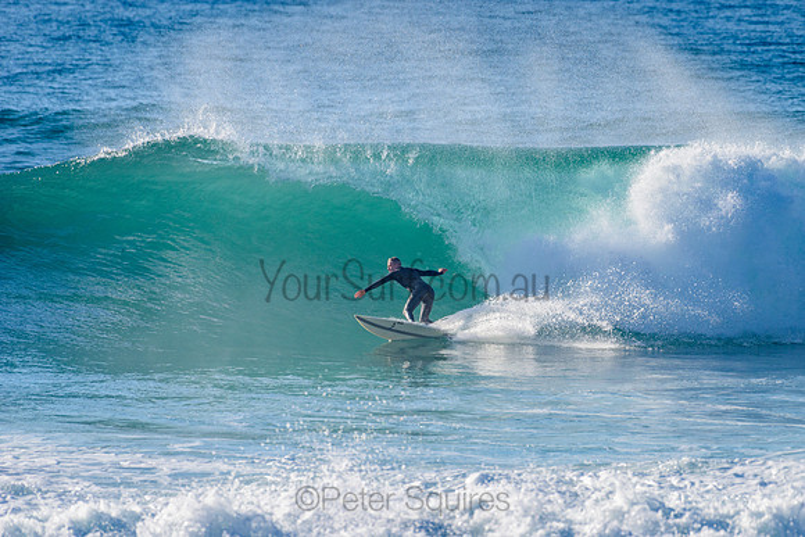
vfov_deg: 2.2
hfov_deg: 3.4
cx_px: 494
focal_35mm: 613
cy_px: 223
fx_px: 13715
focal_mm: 500
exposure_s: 1/2000
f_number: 5.6
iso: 160
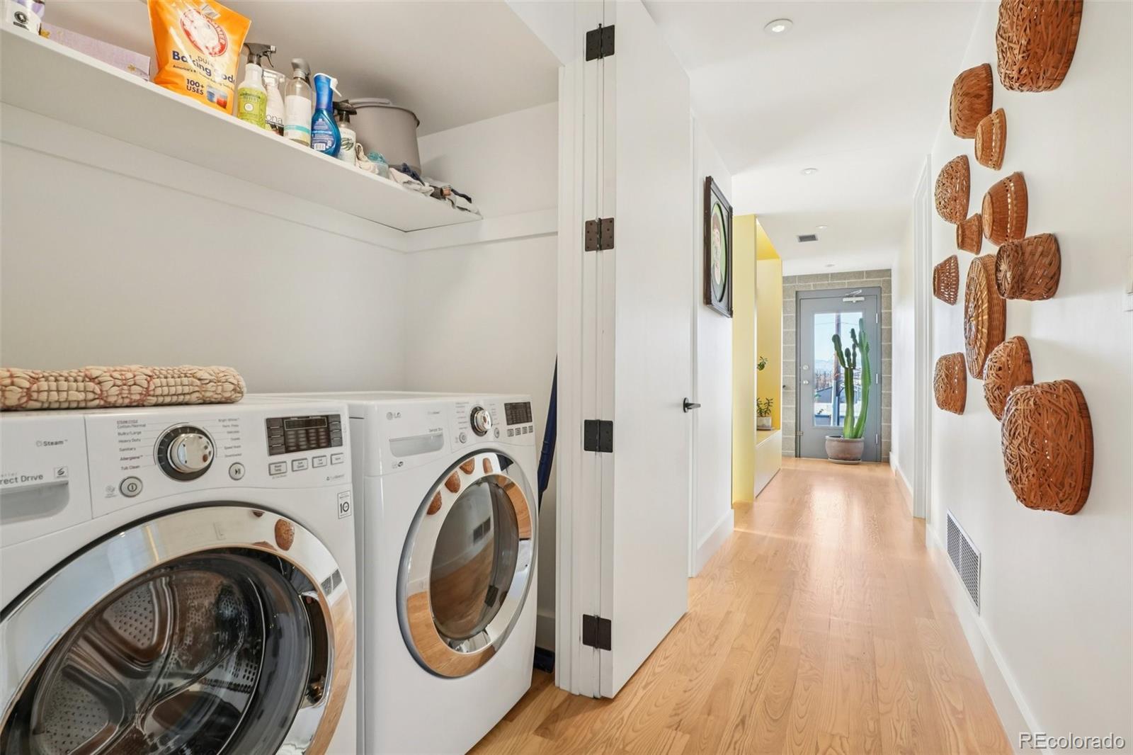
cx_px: 566
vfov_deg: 72.0
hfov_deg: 95.0
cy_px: 378
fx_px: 519
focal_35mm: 16
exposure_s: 1/30
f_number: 8
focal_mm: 11
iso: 320
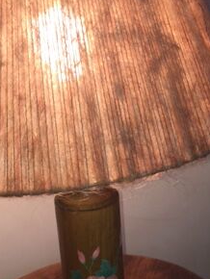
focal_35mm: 64
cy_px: 150
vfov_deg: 30.2
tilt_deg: -19.6
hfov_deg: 23.0
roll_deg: +4.2
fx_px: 517
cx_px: 100
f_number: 2.2
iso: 25
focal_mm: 4.15
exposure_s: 1/45
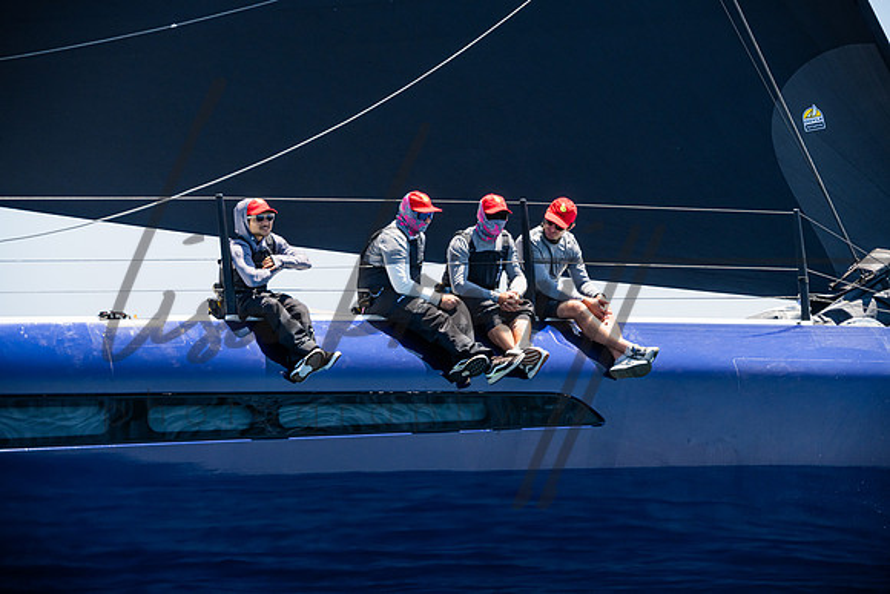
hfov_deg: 12.1
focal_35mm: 170
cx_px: 445
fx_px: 4204
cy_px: 297
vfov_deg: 8.1
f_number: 8
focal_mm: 170
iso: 500
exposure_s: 1/1250
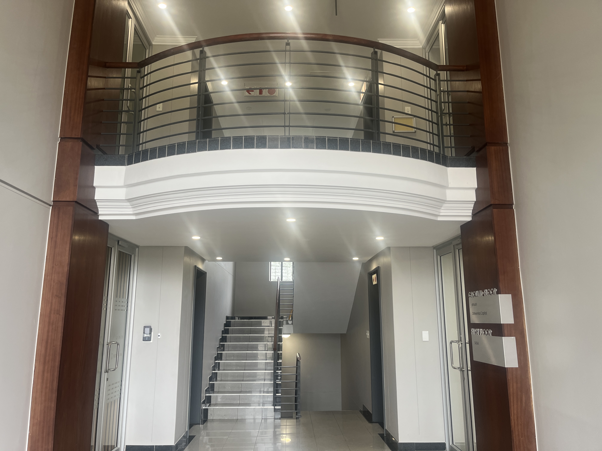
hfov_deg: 67.3
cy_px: 226
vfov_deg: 53.1
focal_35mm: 26
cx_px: 301
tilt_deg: +11.8
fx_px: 452
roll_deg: -1.3
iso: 50
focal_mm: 5.1
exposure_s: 1/100
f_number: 1.6
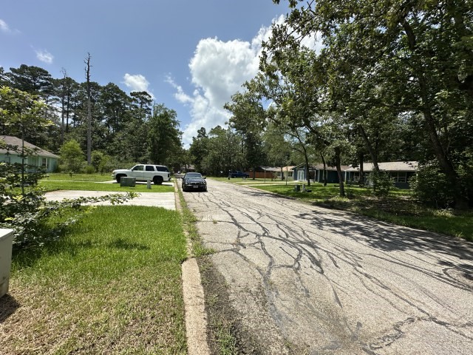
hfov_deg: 102.1
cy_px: 178
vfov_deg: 85.7
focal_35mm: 14
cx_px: 236
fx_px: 191
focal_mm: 2.22
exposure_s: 1/1916
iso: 40
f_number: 2.2
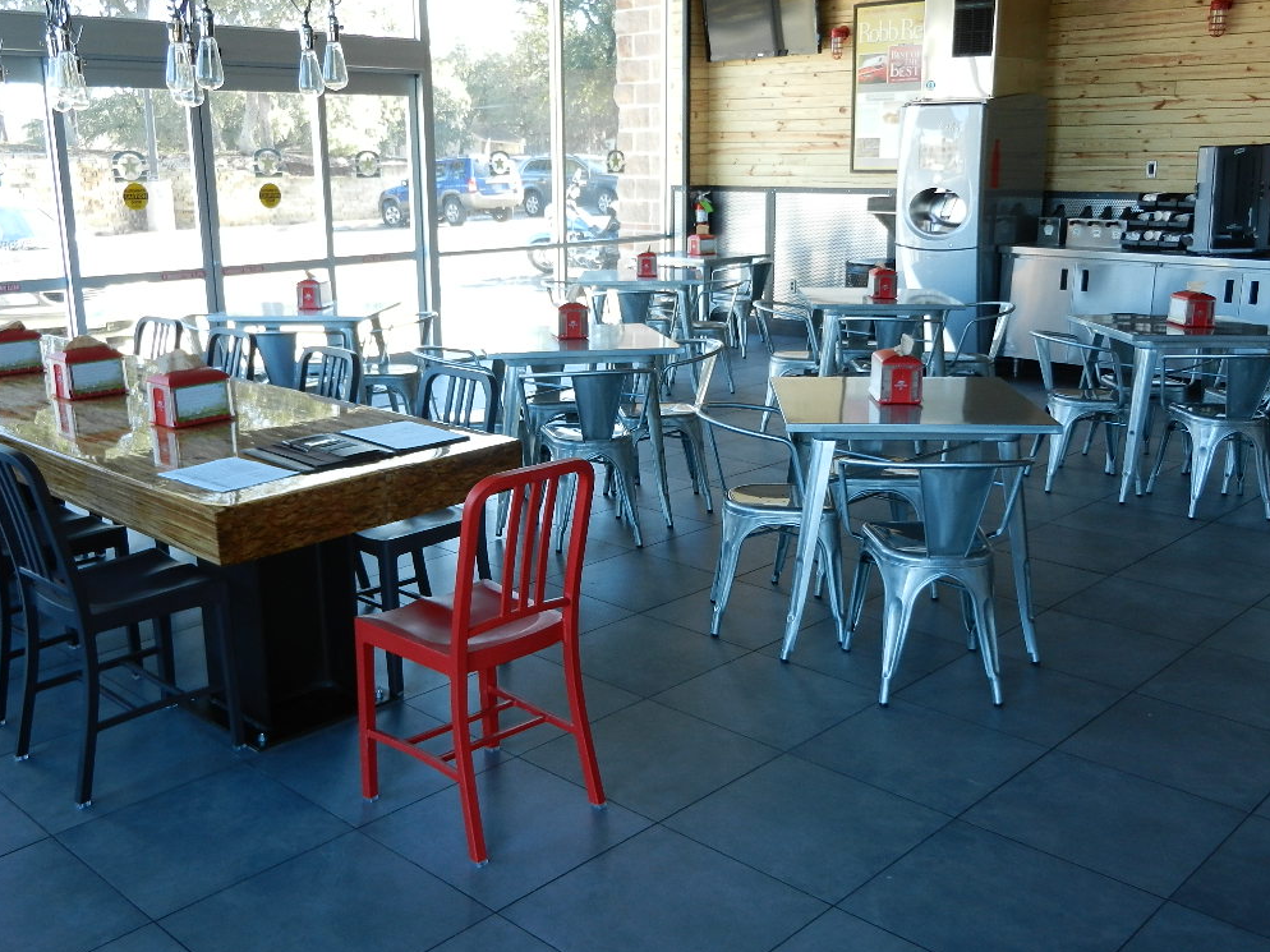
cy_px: 475
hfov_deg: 54.0
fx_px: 1247
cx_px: 629
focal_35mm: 34
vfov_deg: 41.8
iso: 160
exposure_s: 1/50
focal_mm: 5.9
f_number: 3.8
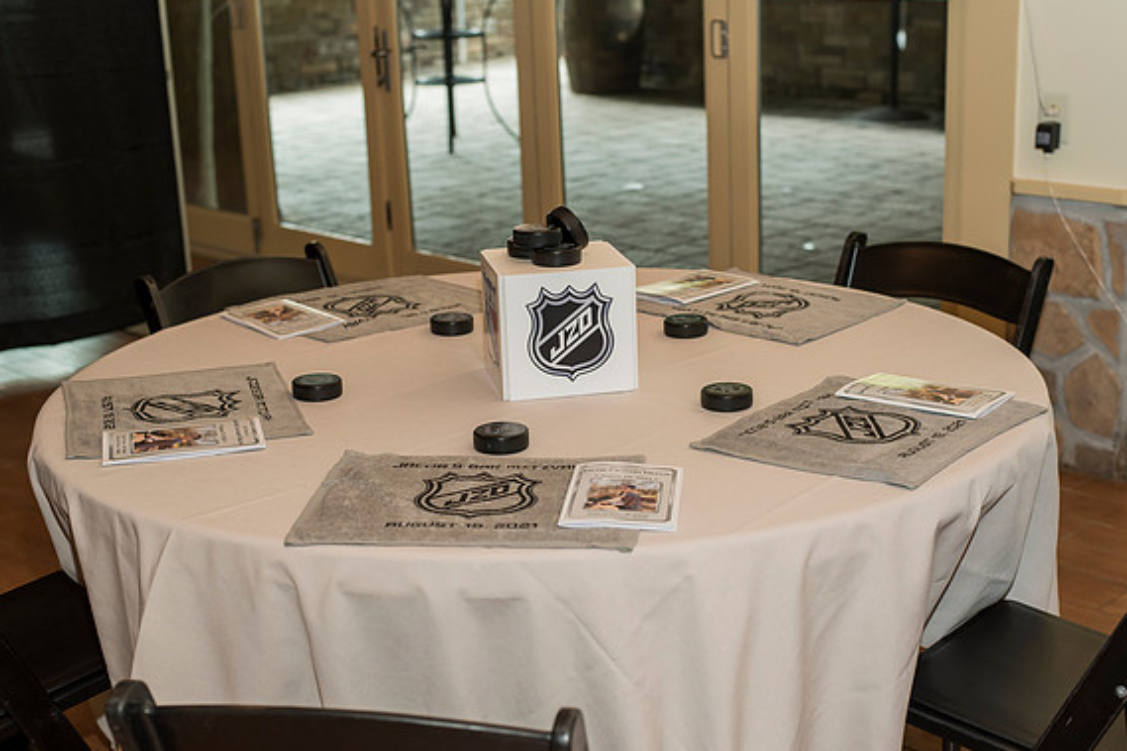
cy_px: 376
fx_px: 1596
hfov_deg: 38.9
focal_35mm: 51
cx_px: 561
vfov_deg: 26.5
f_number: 4
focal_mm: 50
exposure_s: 1/125
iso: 800
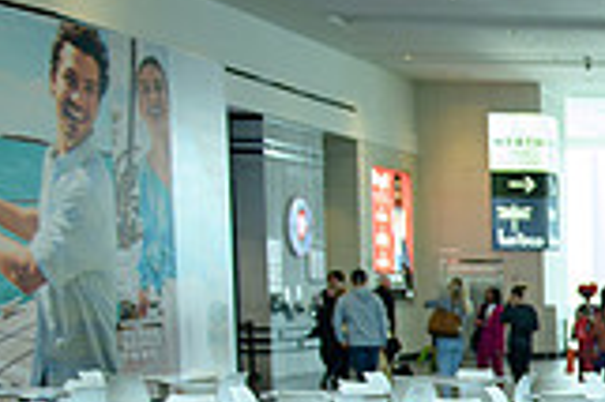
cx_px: 1086
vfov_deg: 11.9
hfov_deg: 15.7
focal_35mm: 112
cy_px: 487
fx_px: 1880
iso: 1000
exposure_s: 1/200
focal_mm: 31
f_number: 3.5
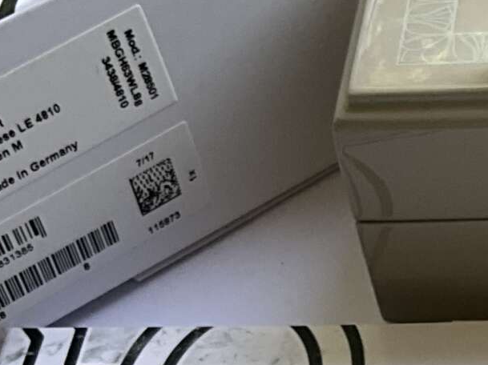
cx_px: 746
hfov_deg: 14.9
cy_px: 587
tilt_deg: -51.7
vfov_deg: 11.5
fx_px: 1719
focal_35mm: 122
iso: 20
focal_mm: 3
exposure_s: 1/122
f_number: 1.8
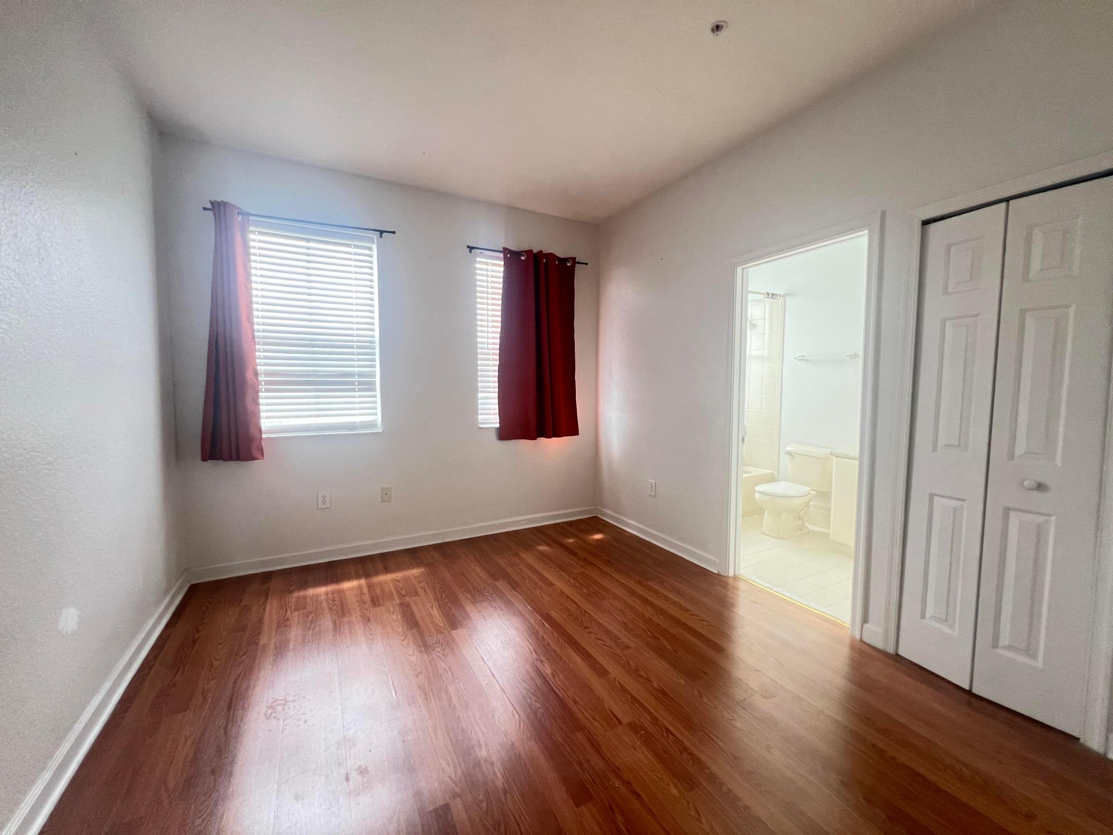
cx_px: 556
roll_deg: -0.2
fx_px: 418
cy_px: 418
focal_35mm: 13
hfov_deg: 106.2
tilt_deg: -4.2
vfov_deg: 89.9
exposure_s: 1/60
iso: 160
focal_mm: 1.57
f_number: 1.8
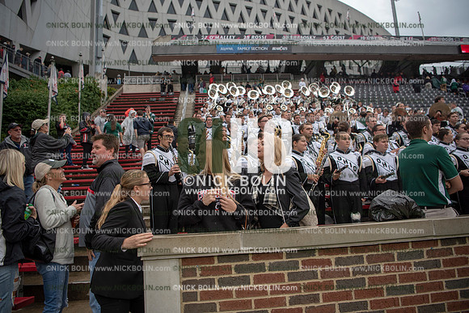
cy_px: 156
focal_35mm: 24
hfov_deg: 73.7
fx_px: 313
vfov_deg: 53.2
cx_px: 234
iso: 250
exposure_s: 1/1000
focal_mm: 24
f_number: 2.8
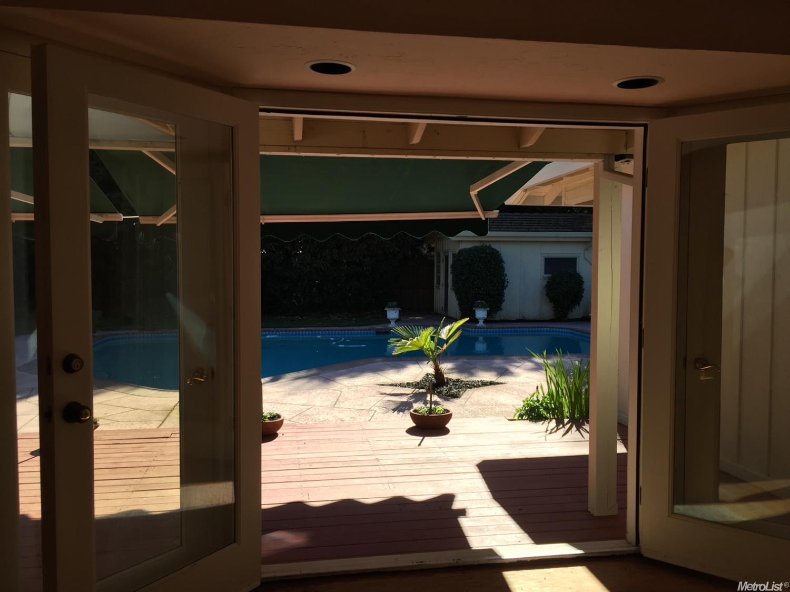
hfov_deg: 61.7
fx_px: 662
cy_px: 296
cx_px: 395
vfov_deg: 48.2
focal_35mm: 29
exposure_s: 1/879
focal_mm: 4.15
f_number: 2.2
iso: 32
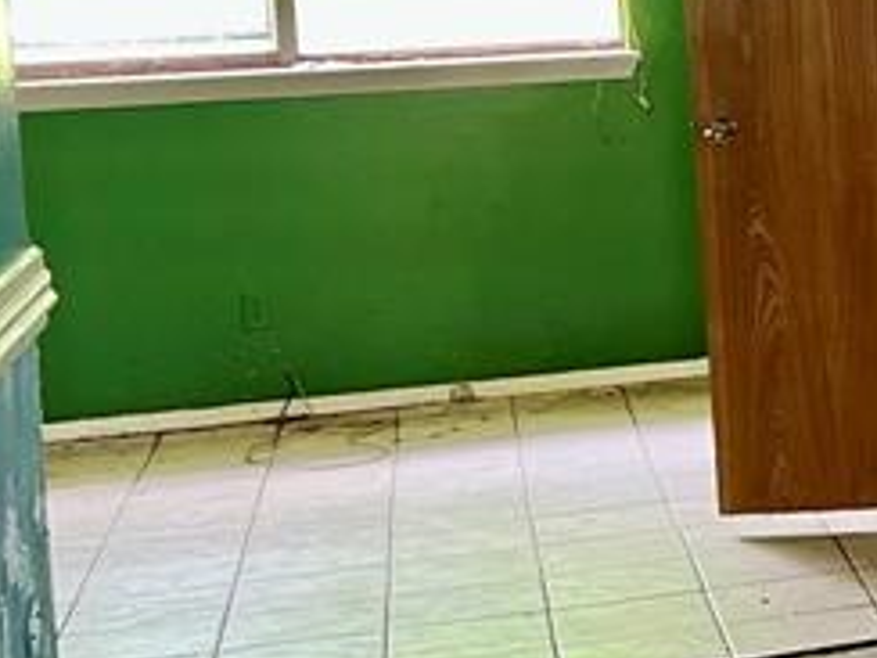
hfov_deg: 15.4
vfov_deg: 13.5
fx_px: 2762
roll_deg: +1.2
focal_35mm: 109
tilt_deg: -4.8
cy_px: 65
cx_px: 1603
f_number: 1.5
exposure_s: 1/60
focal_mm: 5.7
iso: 200
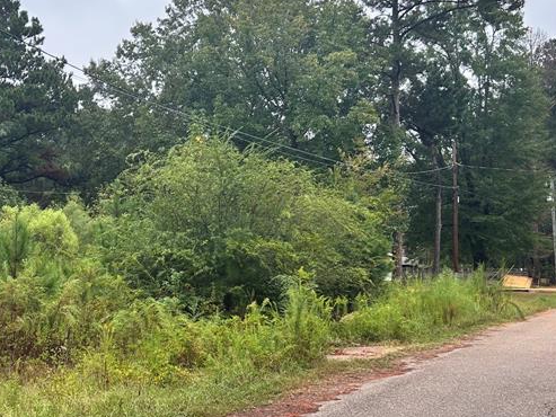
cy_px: 232
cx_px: 136
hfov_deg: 34.7
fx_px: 868
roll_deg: +0.4
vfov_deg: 27.0
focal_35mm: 54
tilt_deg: -0.7
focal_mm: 5.7
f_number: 1.5
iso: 50
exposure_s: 1/324
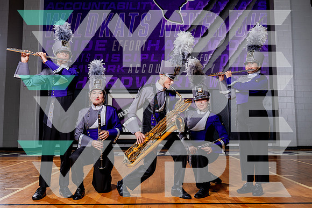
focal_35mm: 37
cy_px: 89
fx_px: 324
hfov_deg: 51.4
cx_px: 156
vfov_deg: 35.5
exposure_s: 1/250
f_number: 4
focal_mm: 32
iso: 100
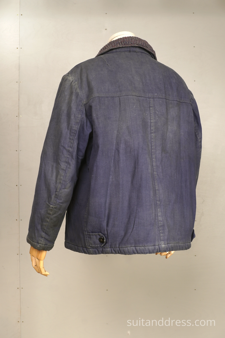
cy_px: 169
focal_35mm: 48
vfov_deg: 41.1
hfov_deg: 28.1
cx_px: 112
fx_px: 450
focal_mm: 32
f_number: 8
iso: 200
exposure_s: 1/6
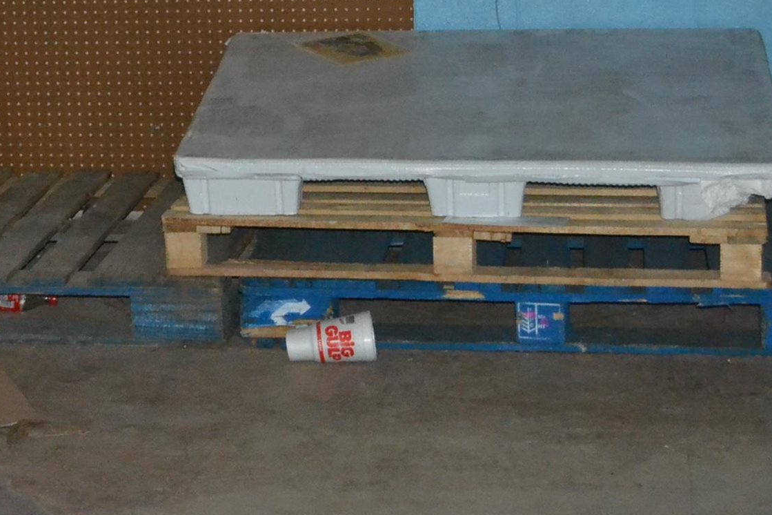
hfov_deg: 16.6
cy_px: -168
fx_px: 2560
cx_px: -96
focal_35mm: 119
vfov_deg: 11.2
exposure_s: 1/60
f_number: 4.5
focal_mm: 29
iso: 3200
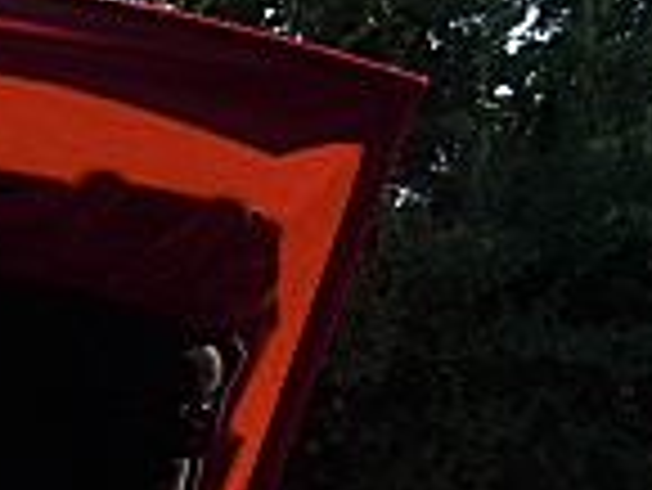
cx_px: -432
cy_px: 1034
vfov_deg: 8.7
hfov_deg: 11.7
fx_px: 2997
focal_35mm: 159
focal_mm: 6.3
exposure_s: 1/125
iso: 50
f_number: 2.8
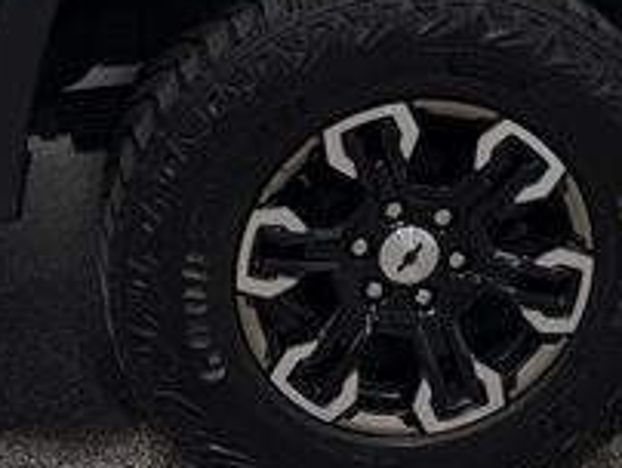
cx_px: 231
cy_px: -237
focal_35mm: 76
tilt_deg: -11.5
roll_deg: -1.1
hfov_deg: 25.5
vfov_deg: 17.4
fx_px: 1367
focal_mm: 6.76
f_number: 1.78
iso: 80
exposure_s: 1/336
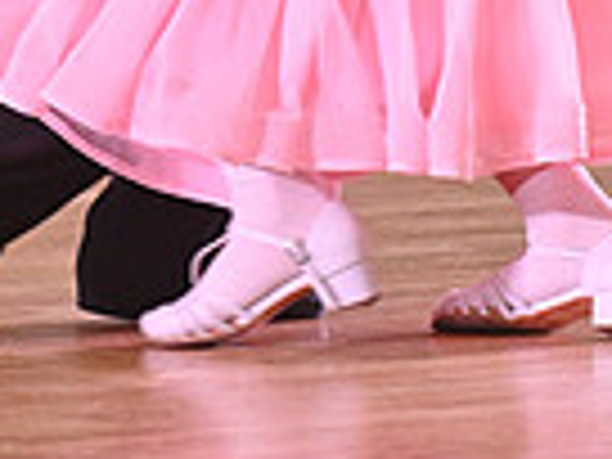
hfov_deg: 2.4
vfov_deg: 1.8
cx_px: 245
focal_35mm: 819
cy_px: -392
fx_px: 14480
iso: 2500
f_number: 5
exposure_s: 1/320
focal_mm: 200
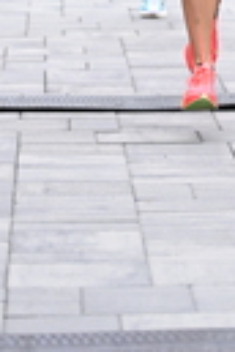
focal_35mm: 298
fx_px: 2918
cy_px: -292
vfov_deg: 6.7
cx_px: 286
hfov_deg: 4.6
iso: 1600
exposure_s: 1/800
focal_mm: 70
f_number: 2.8
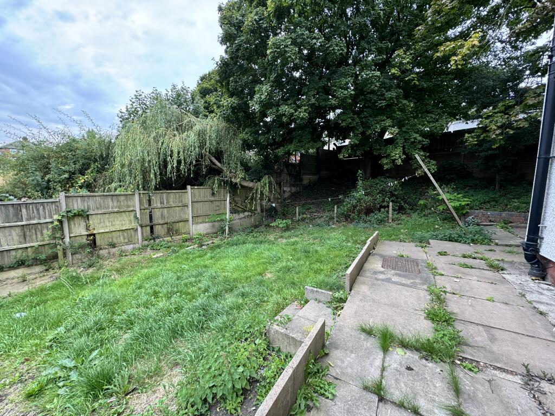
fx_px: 224
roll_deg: -0.1
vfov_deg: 85.7
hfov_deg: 102.1
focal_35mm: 14
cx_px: 278
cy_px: 208
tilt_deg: -6.4
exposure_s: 1/136
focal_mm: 2.22
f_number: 2.2
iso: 40
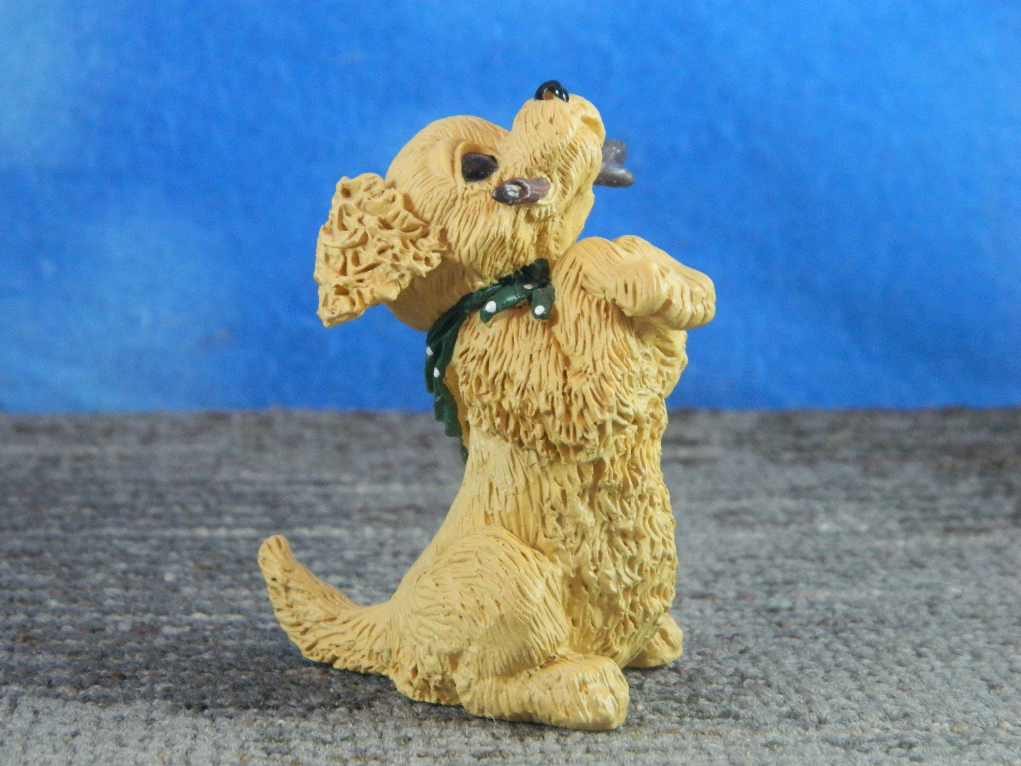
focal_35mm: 103
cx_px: 510
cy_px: 383
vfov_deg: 14.4
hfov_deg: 19.1
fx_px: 3038
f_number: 4.5
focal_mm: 18.6
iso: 400
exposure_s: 1/20
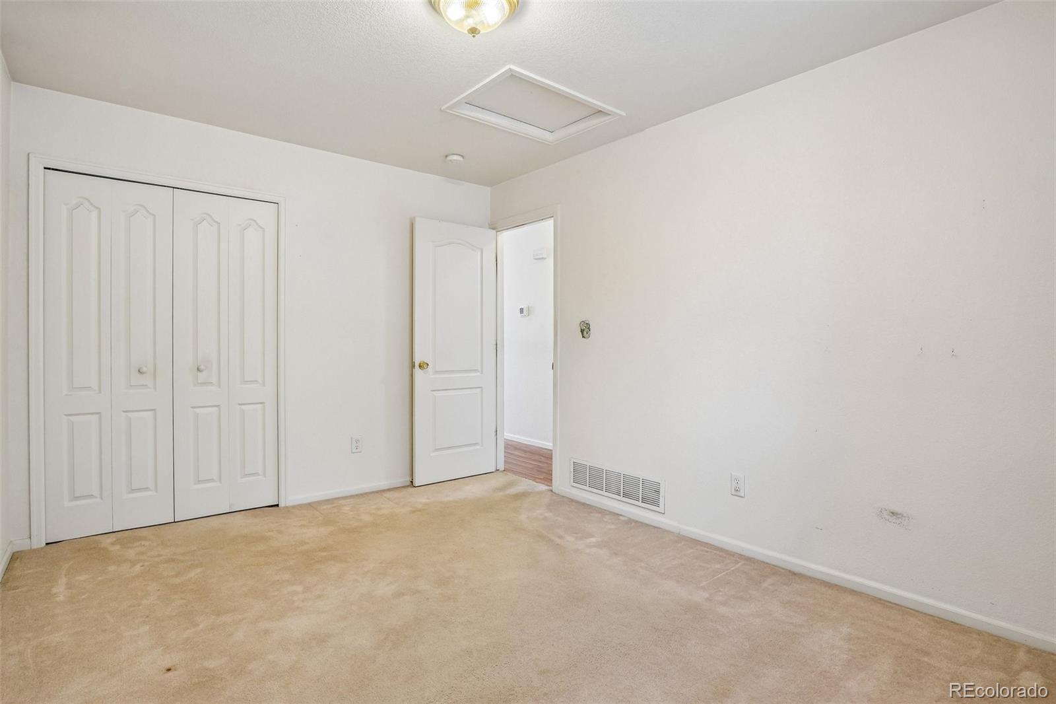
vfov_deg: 72.0
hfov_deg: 95.0
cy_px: 352
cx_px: 528
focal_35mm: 16
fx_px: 484
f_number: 8
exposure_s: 1/15
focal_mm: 11
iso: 500
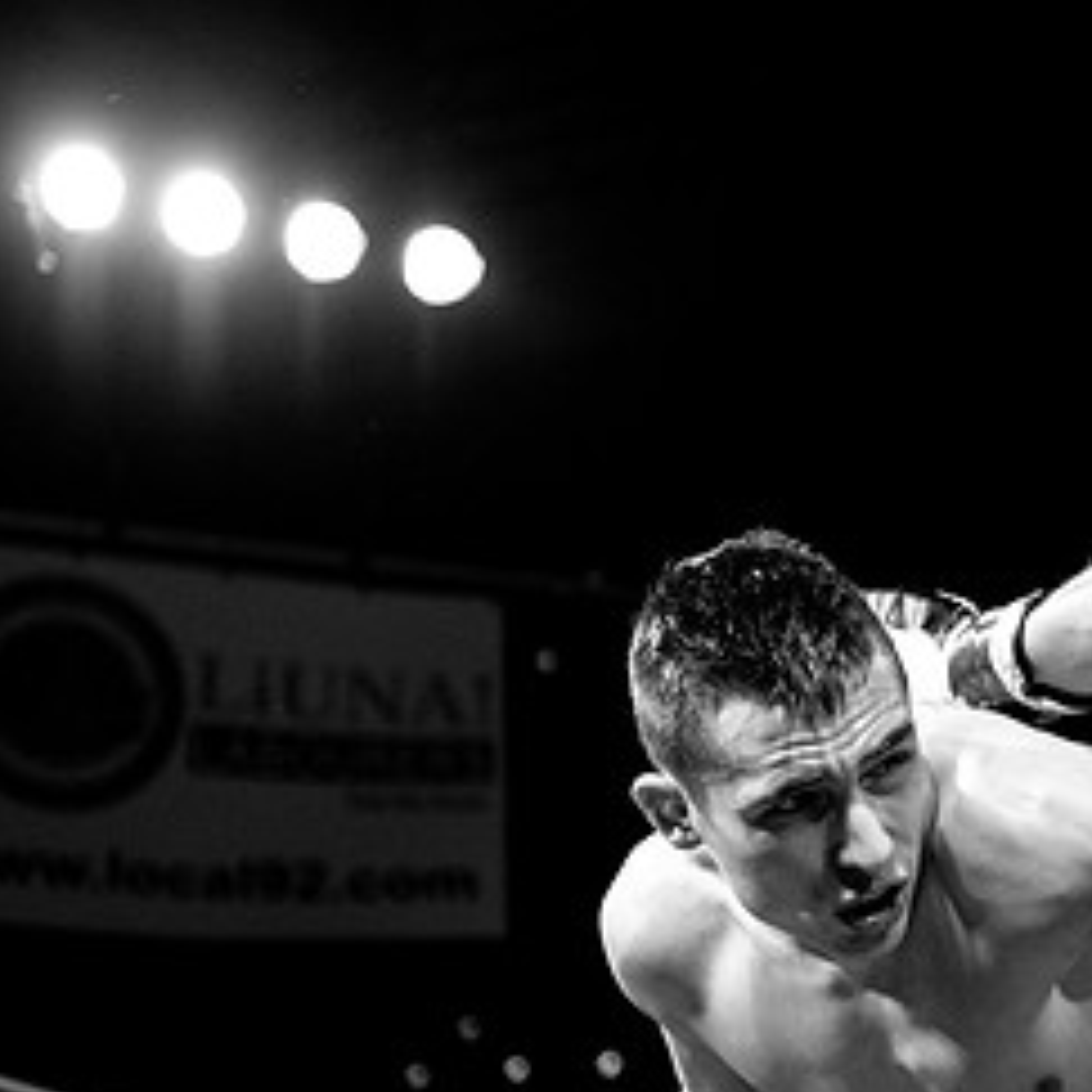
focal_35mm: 93
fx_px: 3319
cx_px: 1072
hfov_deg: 18.2
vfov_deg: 18.7
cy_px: 636
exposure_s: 1/1000
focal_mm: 40
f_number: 2.8
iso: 2500
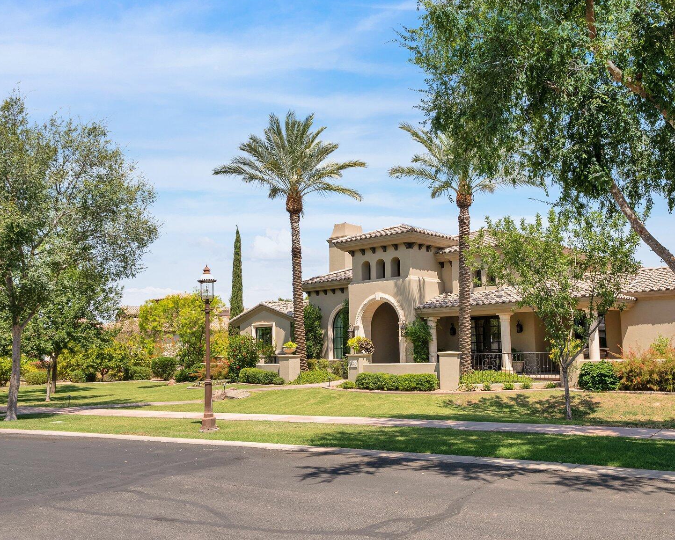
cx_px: 400
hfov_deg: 55.3
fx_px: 639
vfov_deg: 45.8
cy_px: 269
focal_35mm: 32
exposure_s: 1/160
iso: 100
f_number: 8
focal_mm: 24
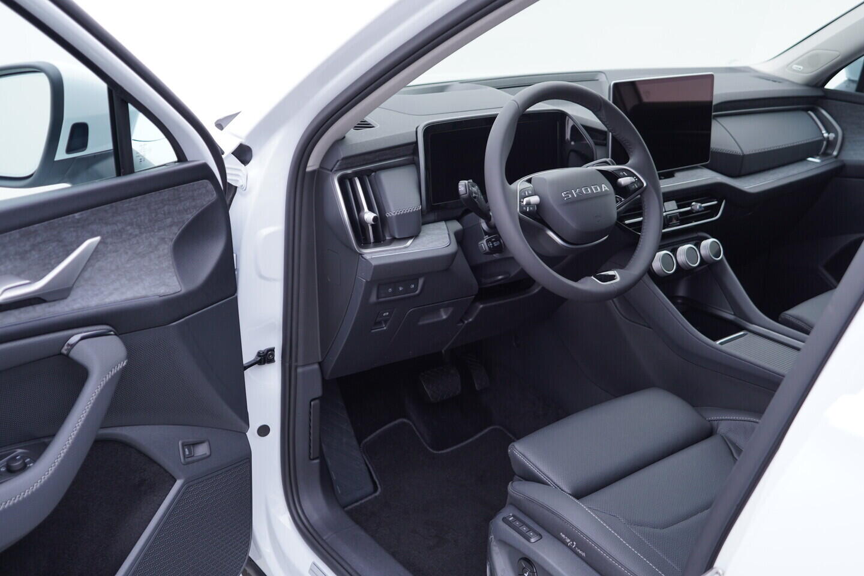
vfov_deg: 36.9
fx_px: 864
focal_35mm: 36
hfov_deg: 53.1
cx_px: 432
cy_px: 288
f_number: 2.8
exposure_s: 1/40
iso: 125
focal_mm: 24
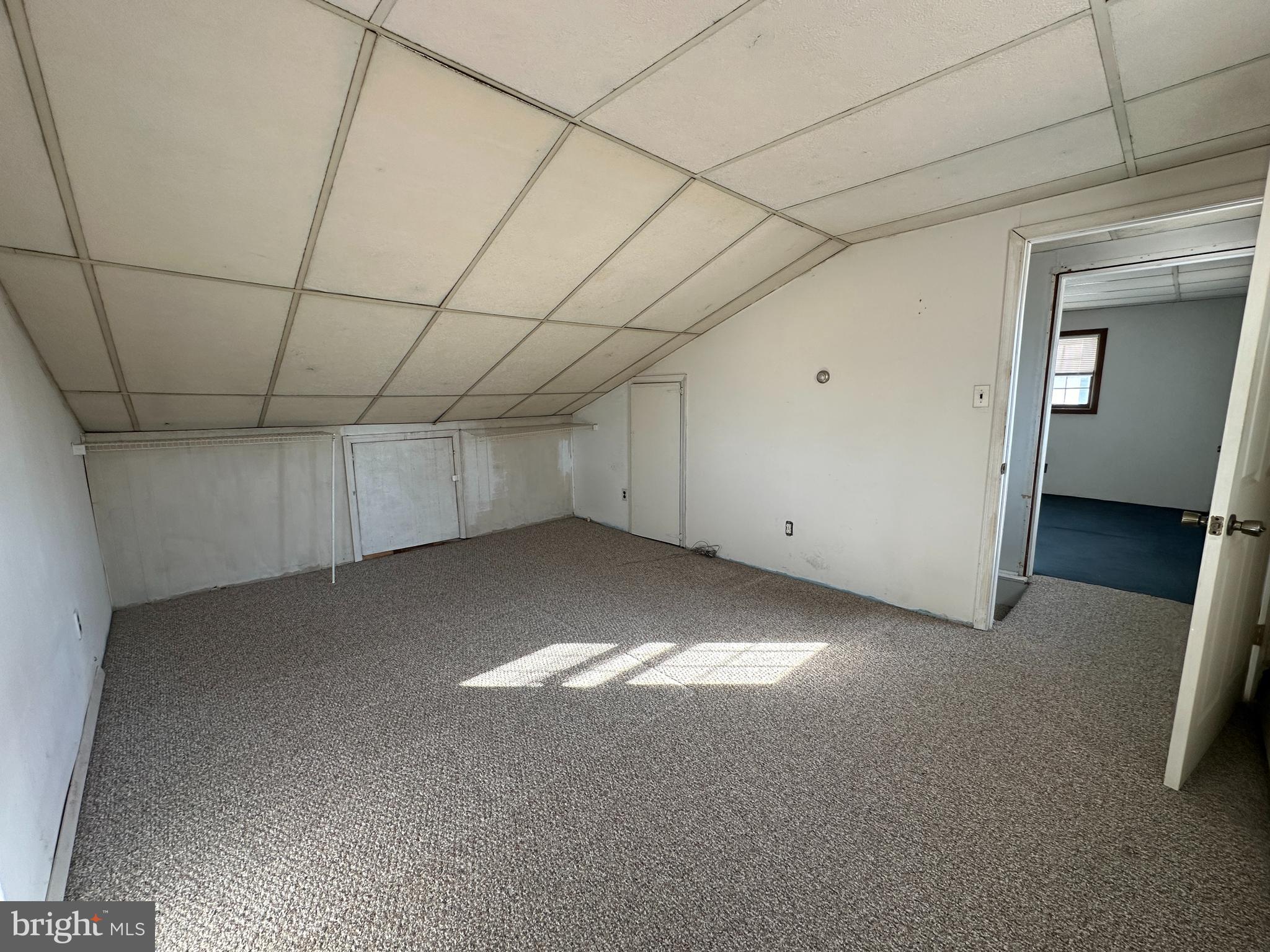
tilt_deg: -9.0
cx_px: 635
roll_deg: +0.2
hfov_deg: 102.1
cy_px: 476
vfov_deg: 85.7
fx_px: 514
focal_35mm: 14
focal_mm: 2.22
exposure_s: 1/99
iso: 125
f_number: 2.2
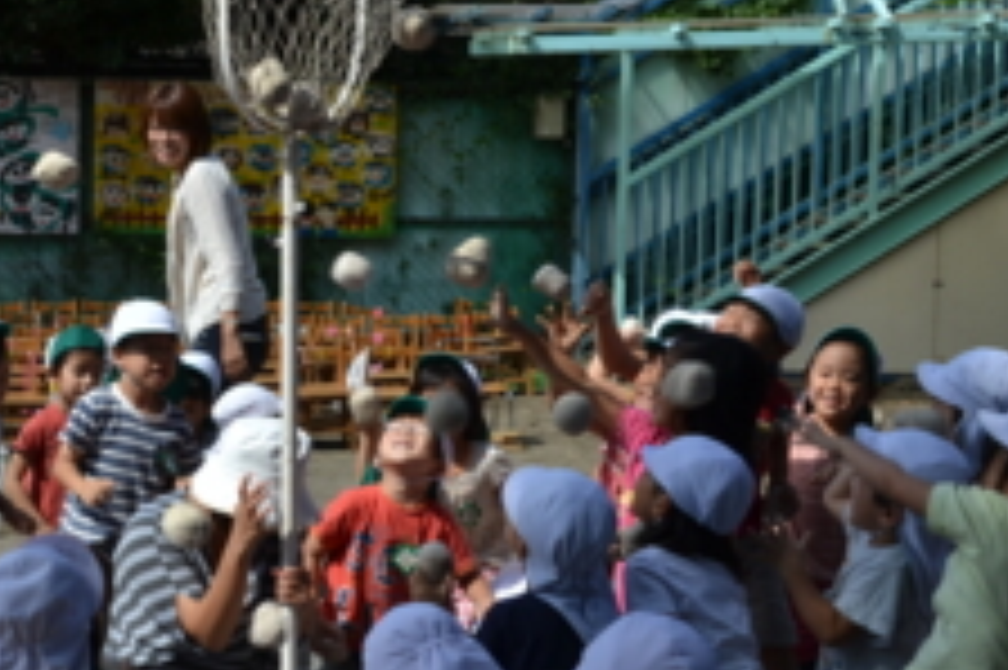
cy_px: 393
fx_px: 2627
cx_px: 148
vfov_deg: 14.5
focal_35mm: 94
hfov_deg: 21.4
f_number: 8
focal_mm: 35
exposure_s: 1/250
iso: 100
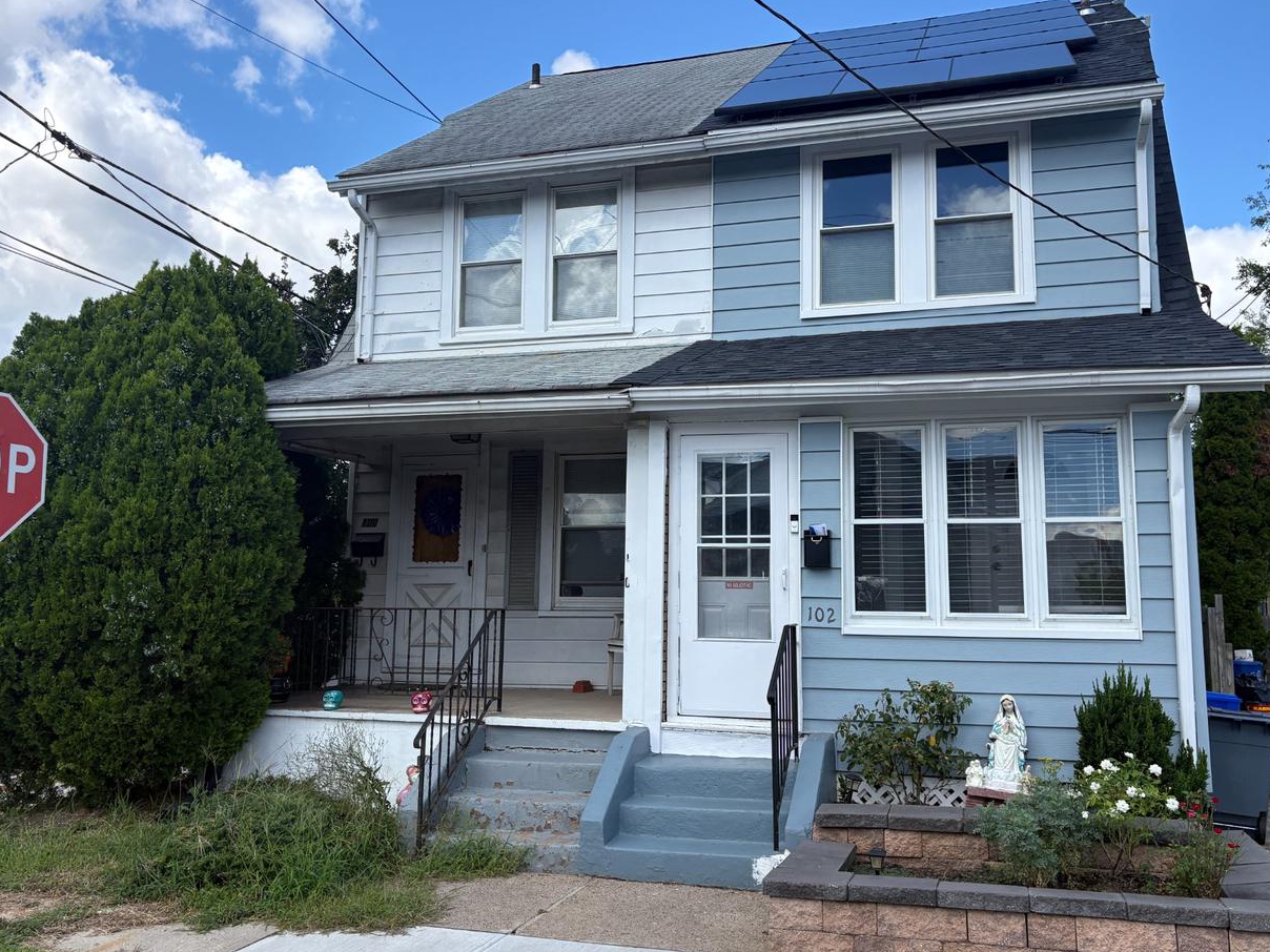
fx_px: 1137
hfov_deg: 58.3
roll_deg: +1.2
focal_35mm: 31
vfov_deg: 45.4
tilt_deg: +9.0
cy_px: 462
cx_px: 653
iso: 50
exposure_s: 1/2283
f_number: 1.6
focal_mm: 5.96
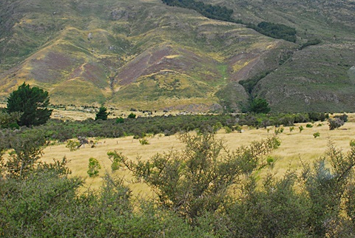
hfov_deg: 36.0
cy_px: 72
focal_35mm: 55
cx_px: 224
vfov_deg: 24.6
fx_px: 543
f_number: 6.3
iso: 400
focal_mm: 22
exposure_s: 1/40
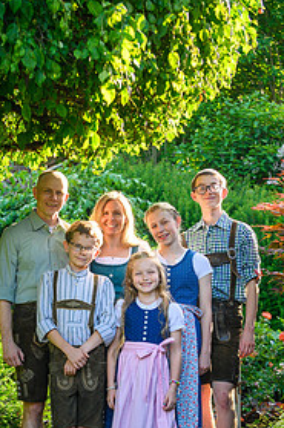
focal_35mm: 113
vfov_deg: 18.0
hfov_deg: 12.1
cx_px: 105
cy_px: 325
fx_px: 1342
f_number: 4.5
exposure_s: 1/400
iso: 400
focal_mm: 70
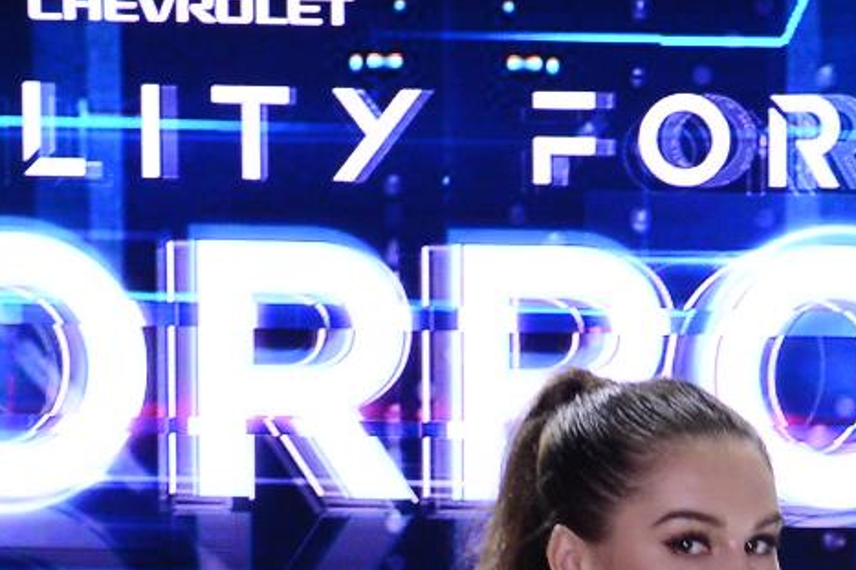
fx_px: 6180
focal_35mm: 260
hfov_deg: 7.8
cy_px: 1420
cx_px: 1294
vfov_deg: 5.1
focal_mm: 44
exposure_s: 1/100
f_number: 4.5
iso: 800
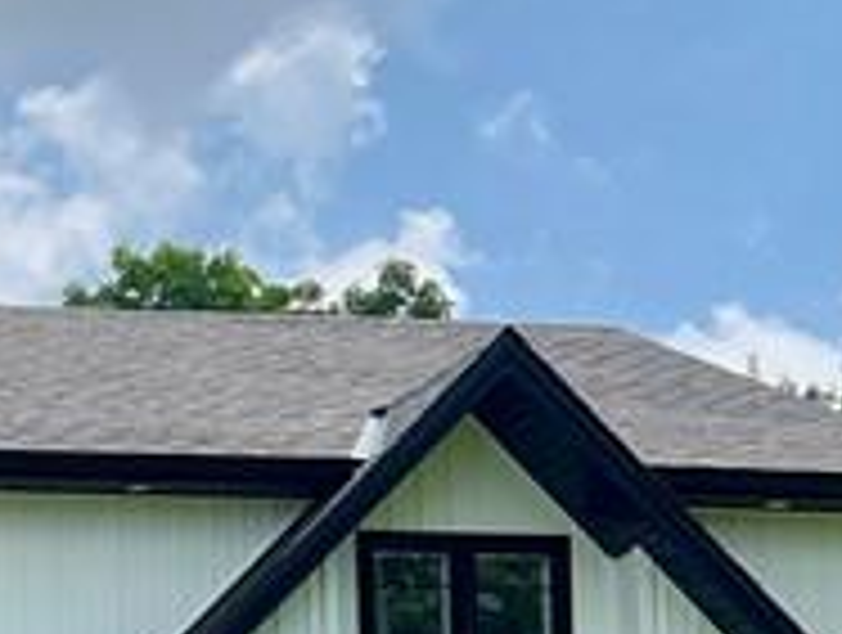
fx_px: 3461
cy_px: 1057
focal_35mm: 142
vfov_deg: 10.0
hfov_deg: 12.6
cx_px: -693
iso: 50
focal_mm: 5.7
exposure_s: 1/3831
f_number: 1.5
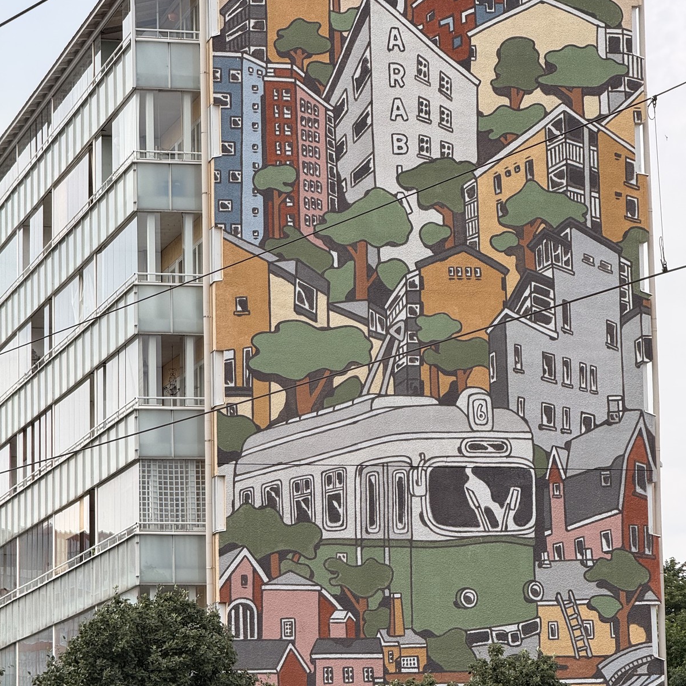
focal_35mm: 142
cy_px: 373
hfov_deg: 12.3
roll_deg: +0.6
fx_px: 3184
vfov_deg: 12.3
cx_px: 343
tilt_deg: +9.2
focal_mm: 15.66
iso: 64
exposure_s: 1/1148
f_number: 2.8
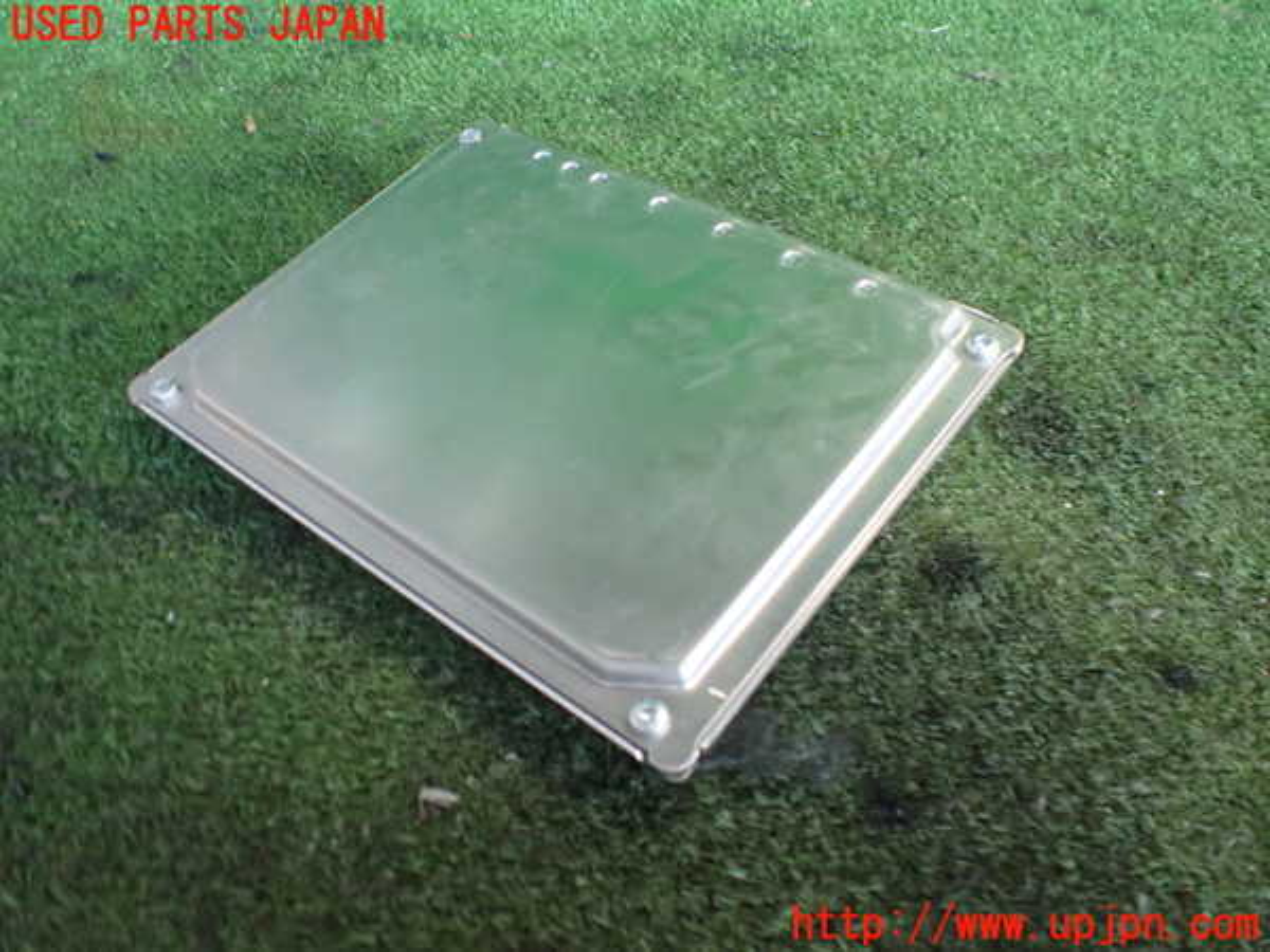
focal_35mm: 30
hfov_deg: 60.0
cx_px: 635
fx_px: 1101
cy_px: 476
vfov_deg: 46.8
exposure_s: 1/125
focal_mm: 5.4
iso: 800
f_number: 2.3
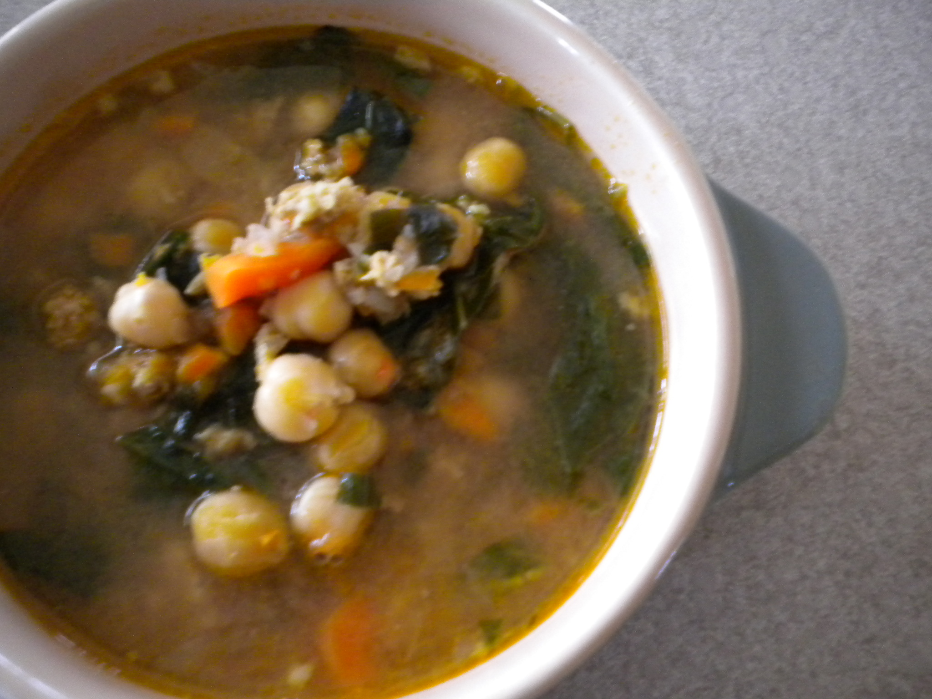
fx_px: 942
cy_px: 350
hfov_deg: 52.6
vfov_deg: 40.7
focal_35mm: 35
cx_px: 466
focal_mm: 6.3
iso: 490
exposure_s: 1/8.8
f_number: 3.1
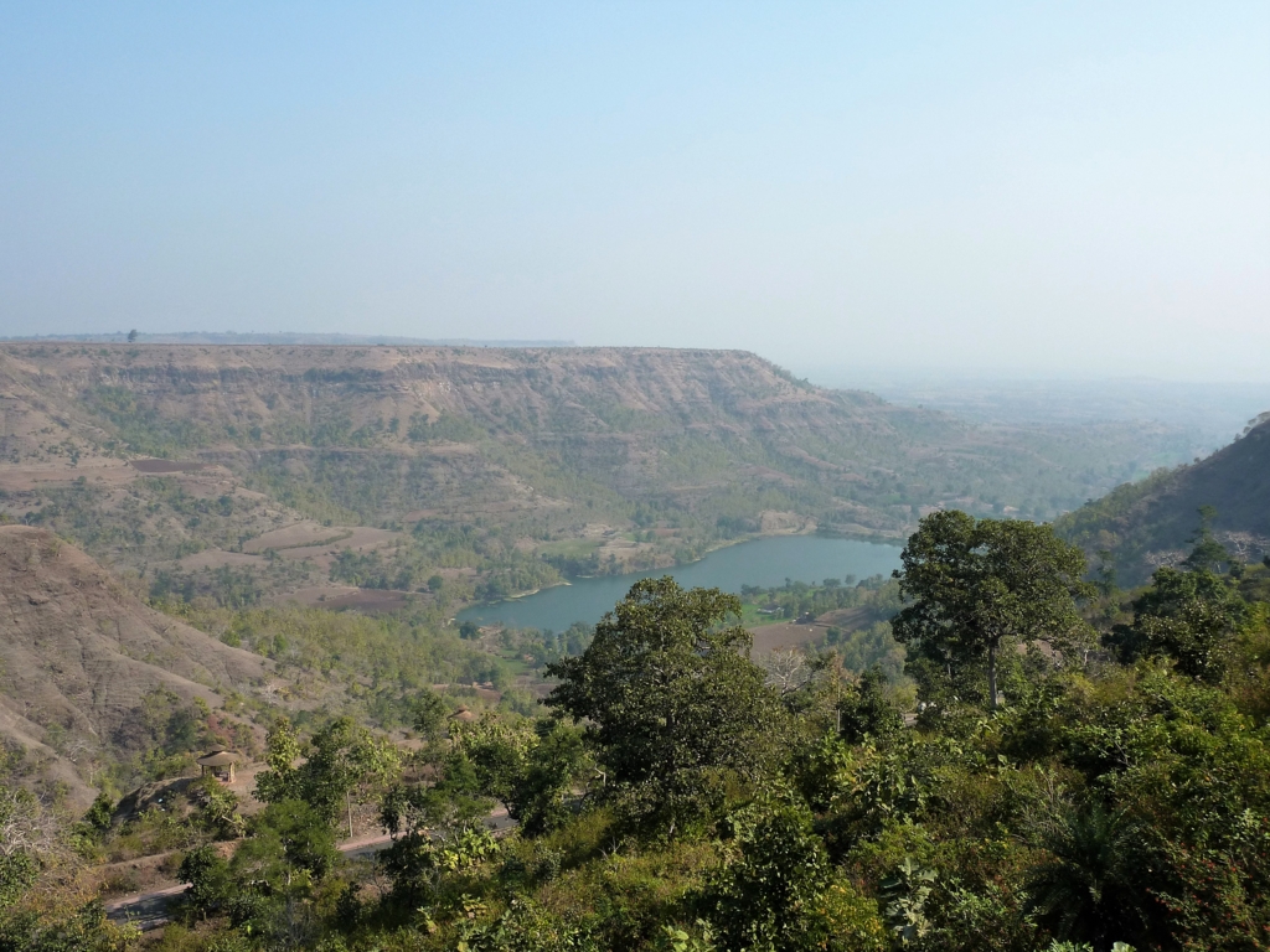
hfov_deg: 50.1
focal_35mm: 37
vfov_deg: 38.7
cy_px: 476
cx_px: 635
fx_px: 1357
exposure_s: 1/500
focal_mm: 6.1
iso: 125
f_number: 5
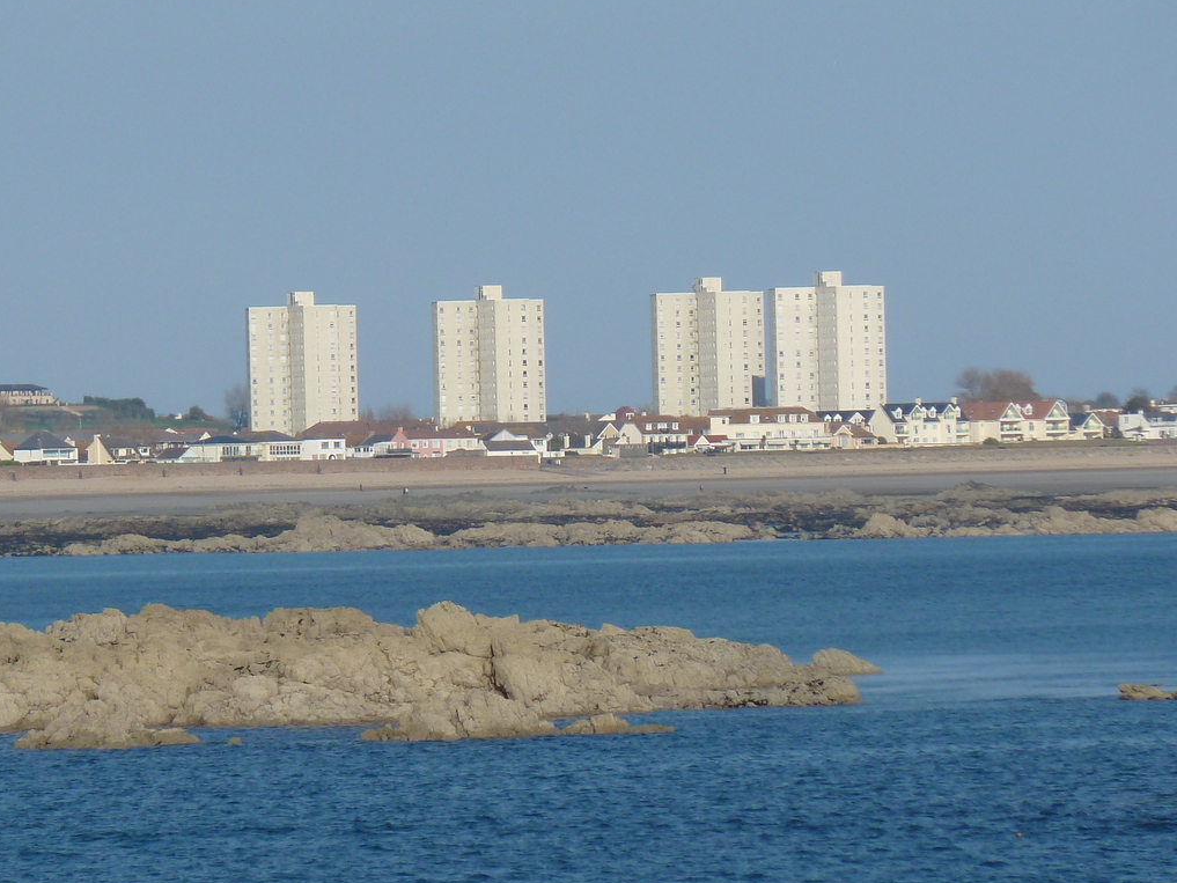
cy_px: 351
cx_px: 381
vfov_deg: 3.6
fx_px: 13908
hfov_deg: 4.8
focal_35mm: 409
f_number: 5.6
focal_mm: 42.6
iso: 80
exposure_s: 1/640
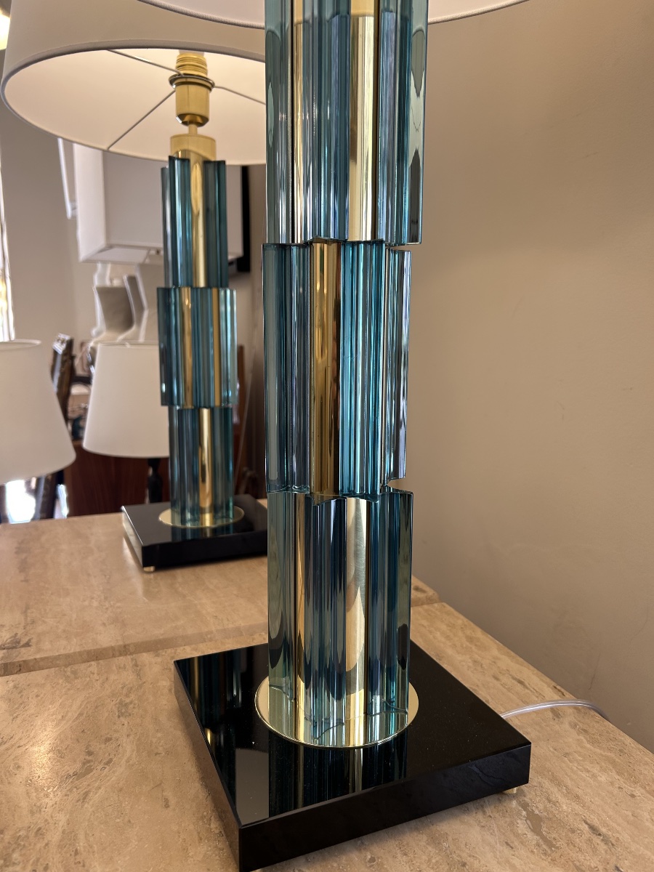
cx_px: 327
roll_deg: -1.1
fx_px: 655
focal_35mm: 26
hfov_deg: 53.1
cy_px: 436
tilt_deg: -9.9
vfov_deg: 67.3
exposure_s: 1/121
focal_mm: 5.7
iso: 50
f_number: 1.5
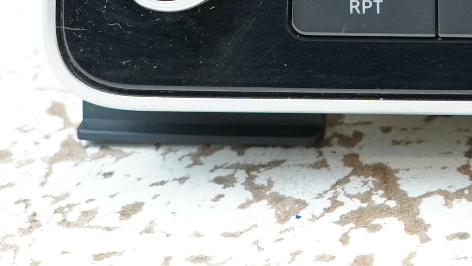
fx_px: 1740
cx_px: 711
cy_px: -192
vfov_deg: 8.4
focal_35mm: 139
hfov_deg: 14.4
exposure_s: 1/60
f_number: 4
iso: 400
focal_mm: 26
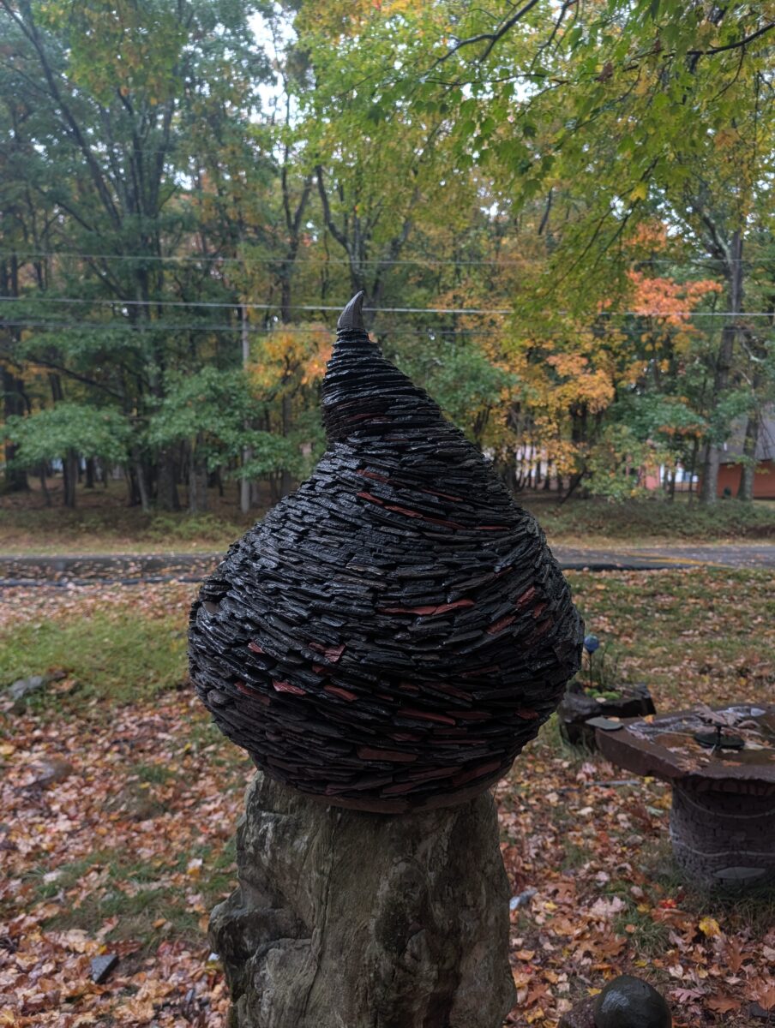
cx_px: 388
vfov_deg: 71.5
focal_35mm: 24
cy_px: 514
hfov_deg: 57.0
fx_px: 714
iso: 400
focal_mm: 6.9
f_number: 1.68
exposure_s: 1/105
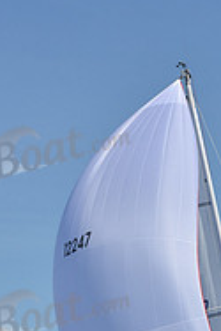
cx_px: 222
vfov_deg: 8.2
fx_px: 2279
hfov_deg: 5.5
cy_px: 395
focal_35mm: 248
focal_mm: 80
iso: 250
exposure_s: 1/1250
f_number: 9
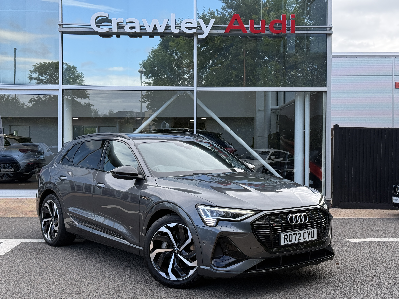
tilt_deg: +0.6
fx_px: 553
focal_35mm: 48
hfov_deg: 39.7
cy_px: 150
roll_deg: -0.3
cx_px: 200
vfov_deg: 30.3
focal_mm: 6.76
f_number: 1.78
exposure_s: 1/1013
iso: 80
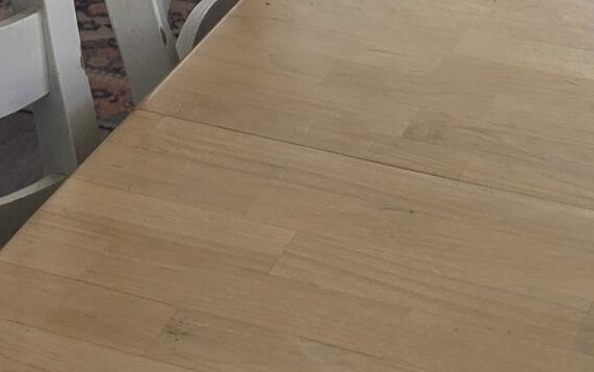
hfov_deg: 16.2
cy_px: -418
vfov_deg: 9.5
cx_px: 138
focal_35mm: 128
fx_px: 2072
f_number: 1.7
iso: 32
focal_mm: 6.3
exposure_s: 1/180
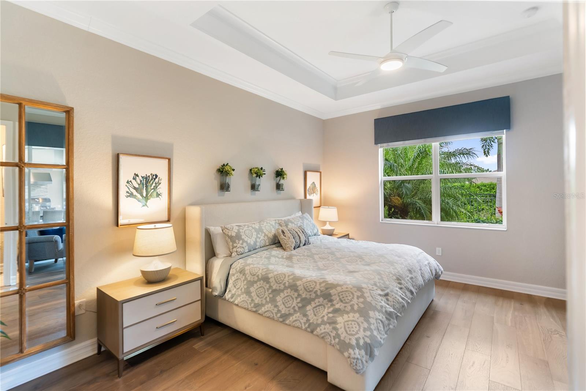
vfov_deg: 73.8
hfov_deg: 96.7
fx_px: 261
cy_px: 196
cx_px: 293
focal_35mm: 16
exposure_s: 1/15
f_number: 2.8
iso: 400
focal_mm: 16
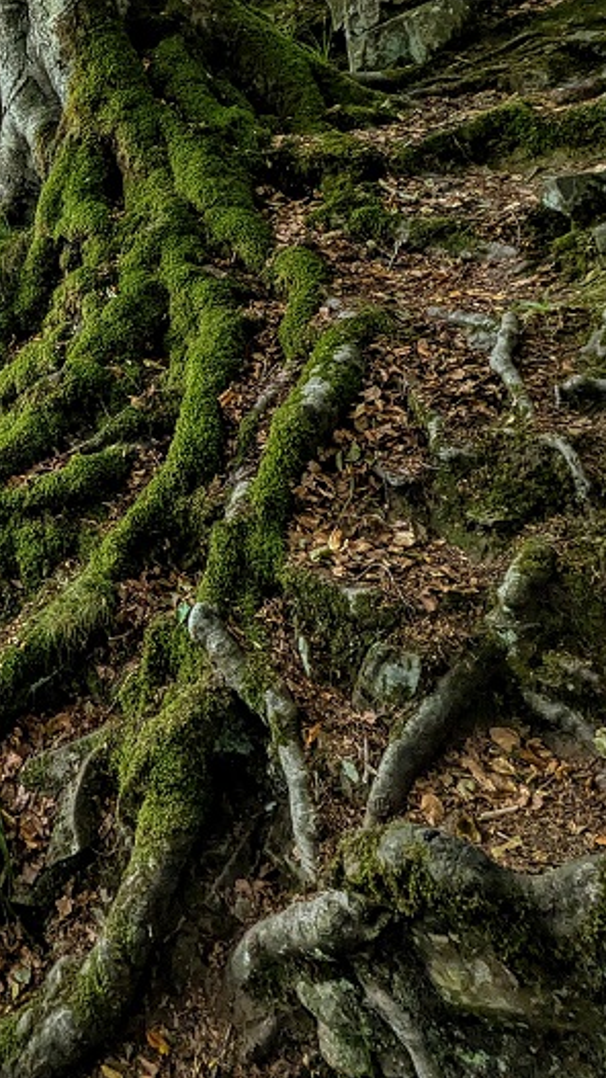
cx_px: -117
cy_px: 320
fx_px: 828
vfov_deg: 63.5
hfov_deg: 33.1
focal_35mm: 29
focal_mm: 1.83
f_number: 2.2
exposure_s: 1/100
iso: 57
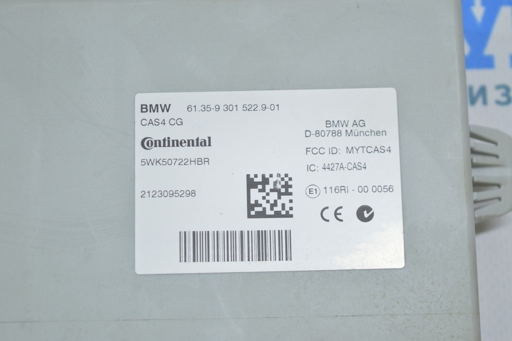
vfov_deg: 16.5
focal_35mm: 82
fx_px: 1172
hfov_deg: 24.6
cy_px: 170
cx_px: 256
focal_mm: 55
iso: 400
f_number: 5.6
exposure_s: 1/50
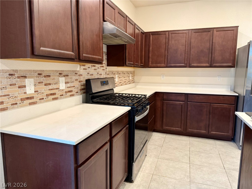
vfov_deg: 56.8
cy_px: 94
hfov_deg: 71.6
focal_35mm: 24
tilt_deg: -6.7
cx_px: 126
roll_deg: -0.2
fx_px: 175
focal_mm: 6.76
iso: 200
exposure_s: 1/60
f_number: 1.78
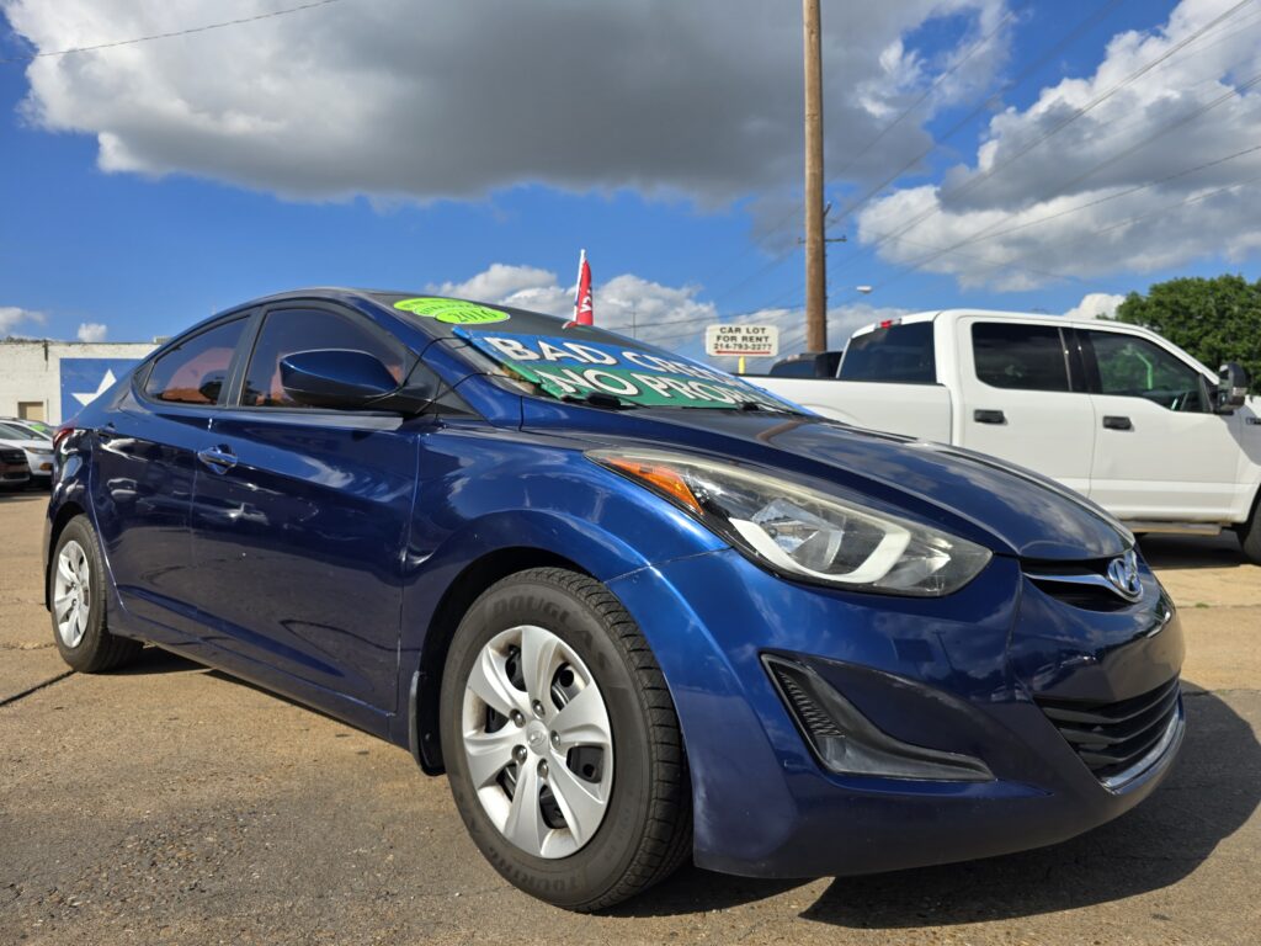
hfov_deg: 73.9
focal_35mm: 23
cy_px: 473
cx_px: 630
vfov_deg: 58.9
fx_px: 838
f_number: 1.7
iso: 12
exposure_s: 1/981
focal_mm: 6.3
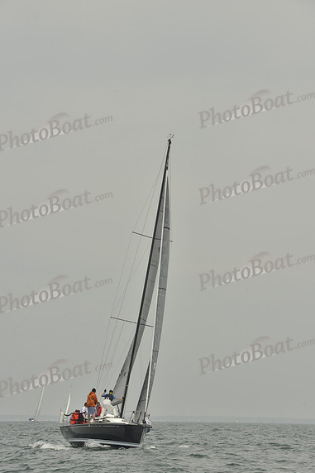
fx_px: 1799
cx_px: 156
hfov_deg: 10.0
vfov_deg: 15.0
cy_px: 238
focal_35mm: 137
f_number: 14
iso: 560
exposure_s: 1/1250
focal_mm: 135
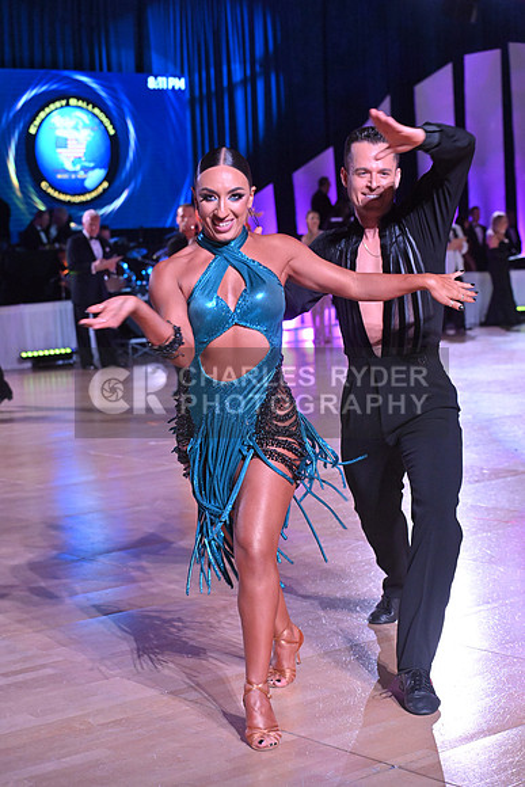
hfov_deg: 19.5
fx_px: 1530
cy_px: 394
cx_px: 262
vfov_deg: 28.8
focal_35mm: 70
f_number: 5.6
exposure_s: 1/400
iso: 4500
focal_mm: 70
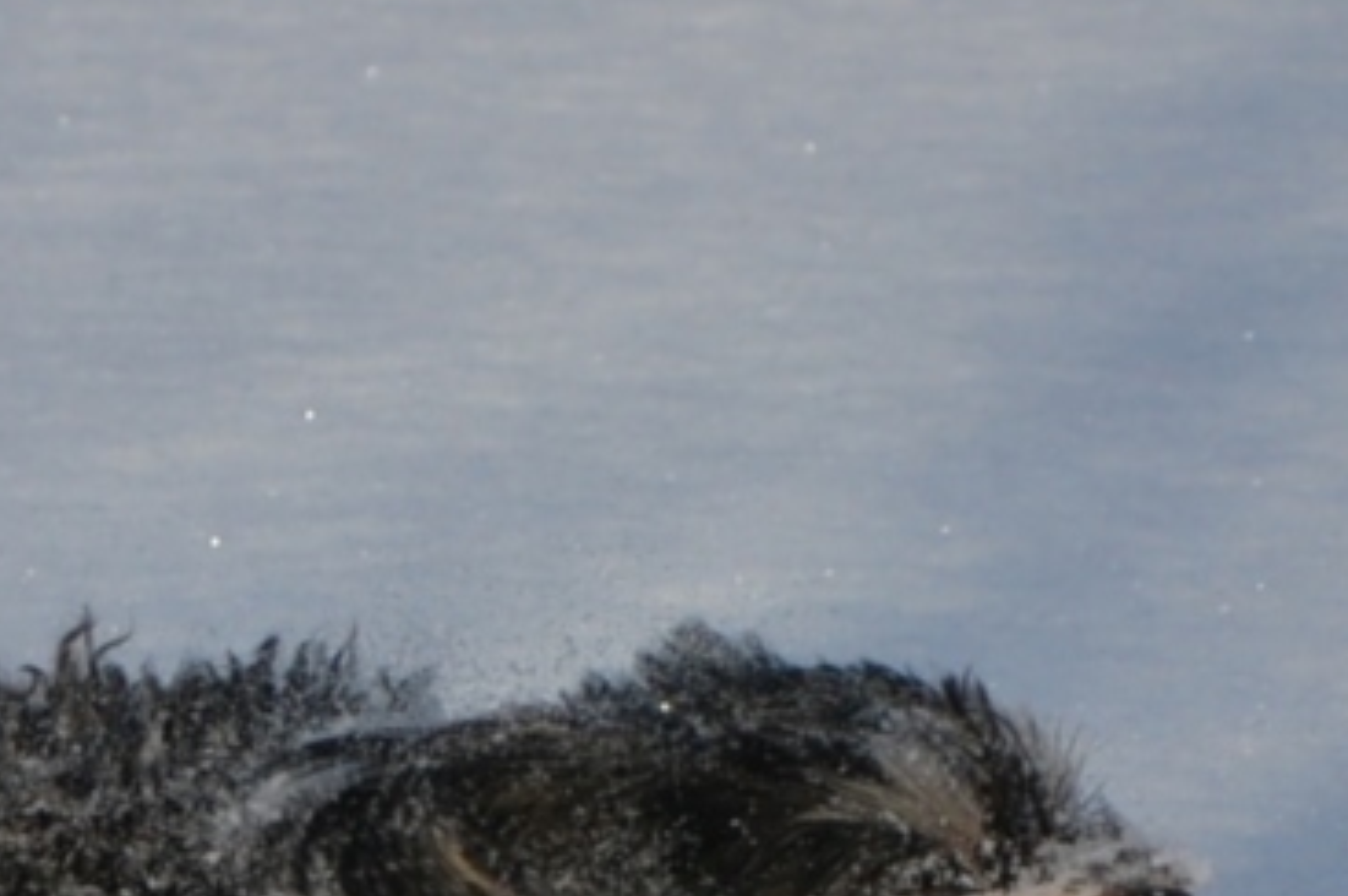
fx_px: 16438
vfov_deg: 3.1
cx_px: 871
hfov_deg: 4.7
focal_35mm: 439
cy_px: 907
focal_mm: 105
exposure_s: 1/2000
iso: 250
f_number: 7.1
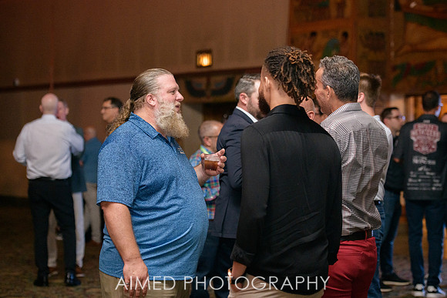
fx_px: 1166
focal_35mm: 94
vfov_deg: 14.6
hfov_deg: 21.7
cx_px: 224
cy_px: 143
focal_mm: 90
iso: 2000
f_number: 3.5
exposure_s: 1/250
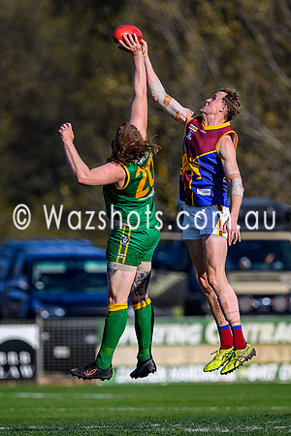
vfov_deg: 2.1
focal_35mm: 994
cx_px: 121
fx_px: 12046
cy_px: 231
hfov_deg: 1.4
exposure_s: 1/2000
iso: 125
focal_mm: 500
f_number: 4
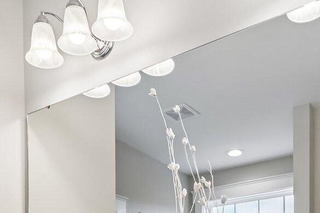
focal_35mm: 49
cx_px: 171
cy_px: 320
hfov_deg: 40.3
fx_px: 436
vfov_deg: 22.5
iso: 200
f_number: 9
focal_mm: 14
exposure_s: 1/30
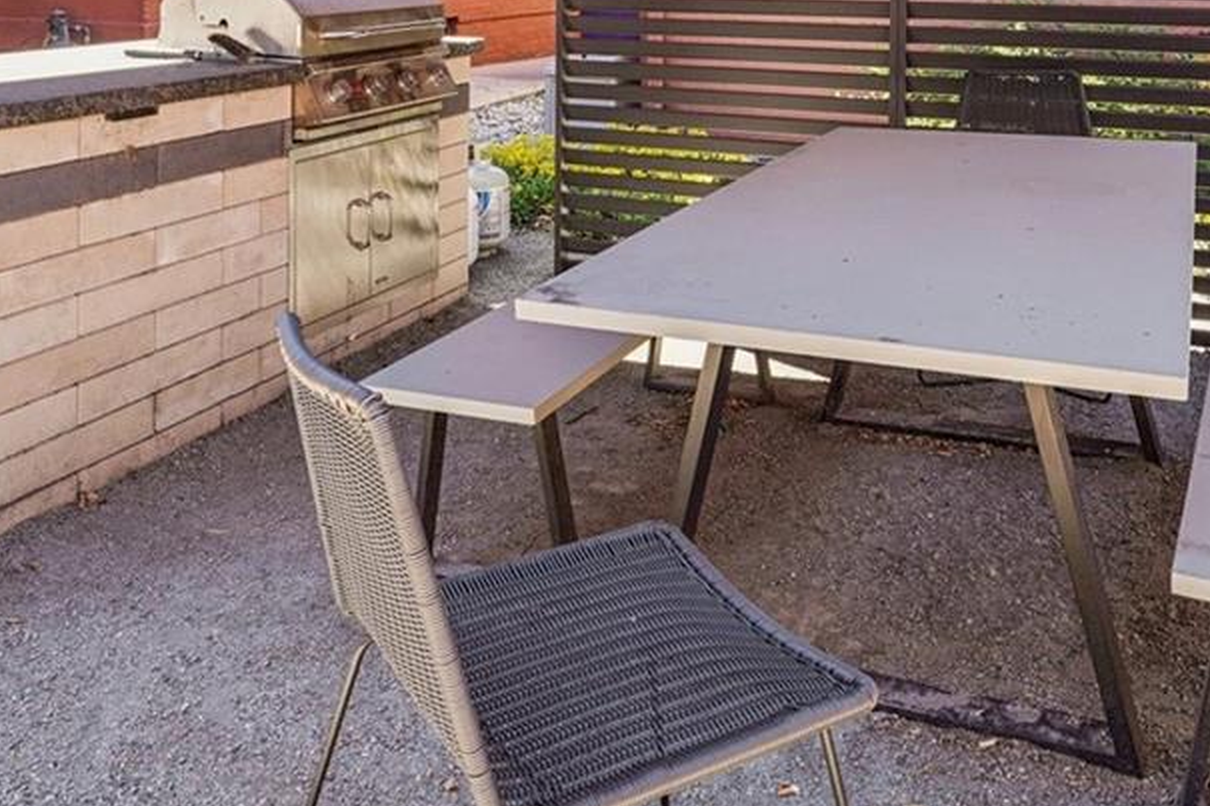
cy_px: -16
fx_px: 1243
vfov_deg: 32.7
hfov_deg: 51.9
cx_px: 586
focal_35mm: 37
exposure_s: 1/30
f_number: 8
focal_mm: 14
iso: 200
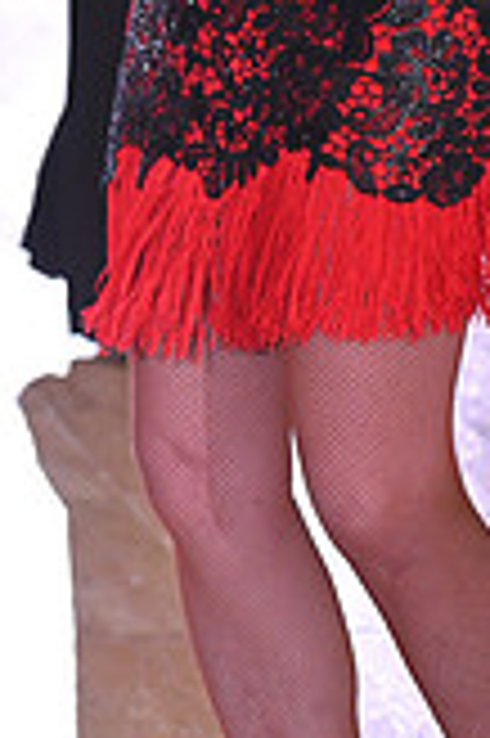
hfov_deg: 4.1
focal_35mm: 336
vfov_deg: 6.1
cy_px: -202
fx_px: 6874
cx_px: -115
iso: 2000
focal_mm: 95
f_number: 5
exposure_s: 1/320
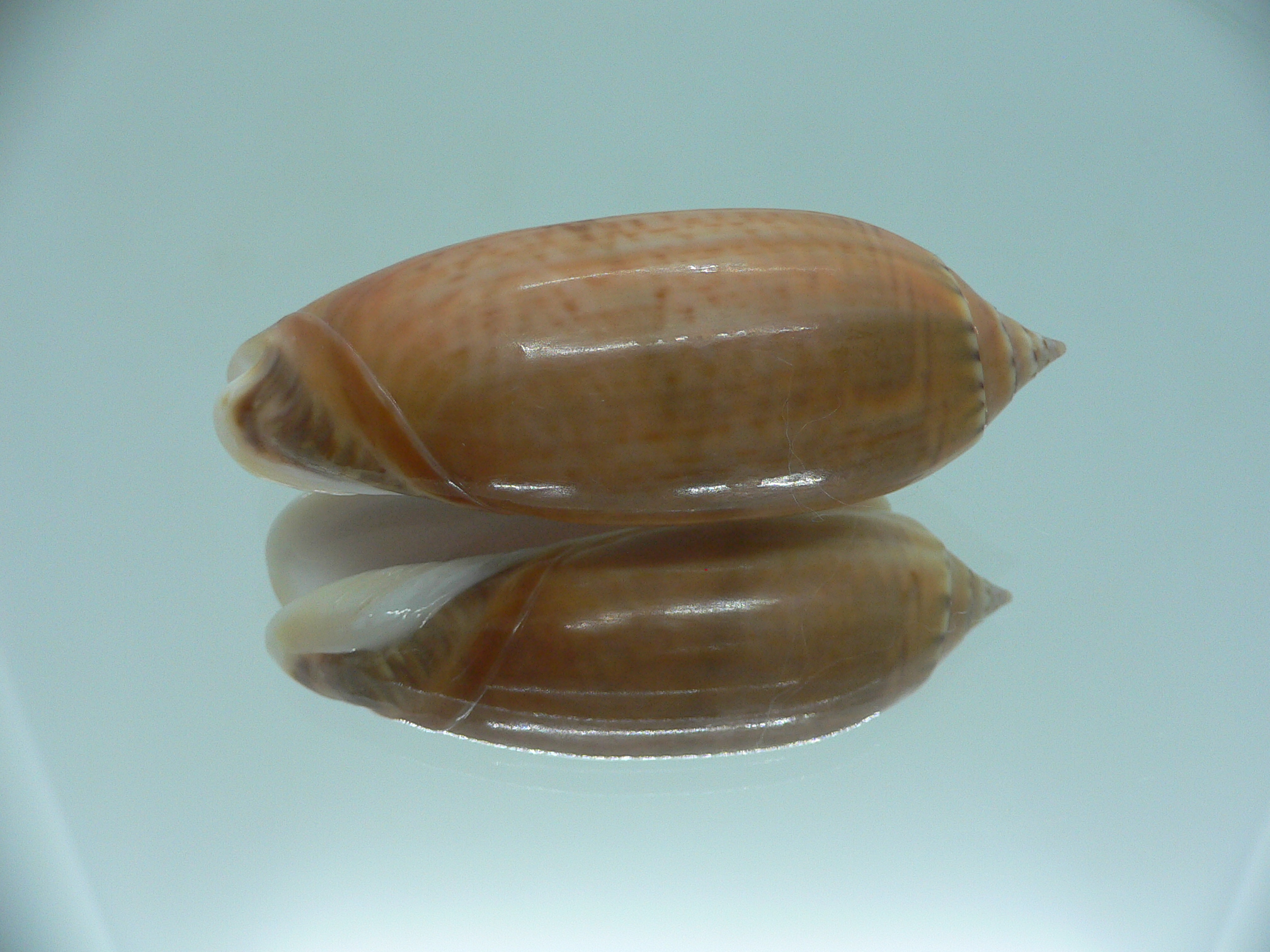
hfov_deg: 52.6
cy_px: 476
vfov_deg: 40.7
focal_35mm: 35
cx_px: 635
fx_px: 1284
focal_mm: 4.6
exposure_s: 1/60
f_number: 2.8
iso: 100
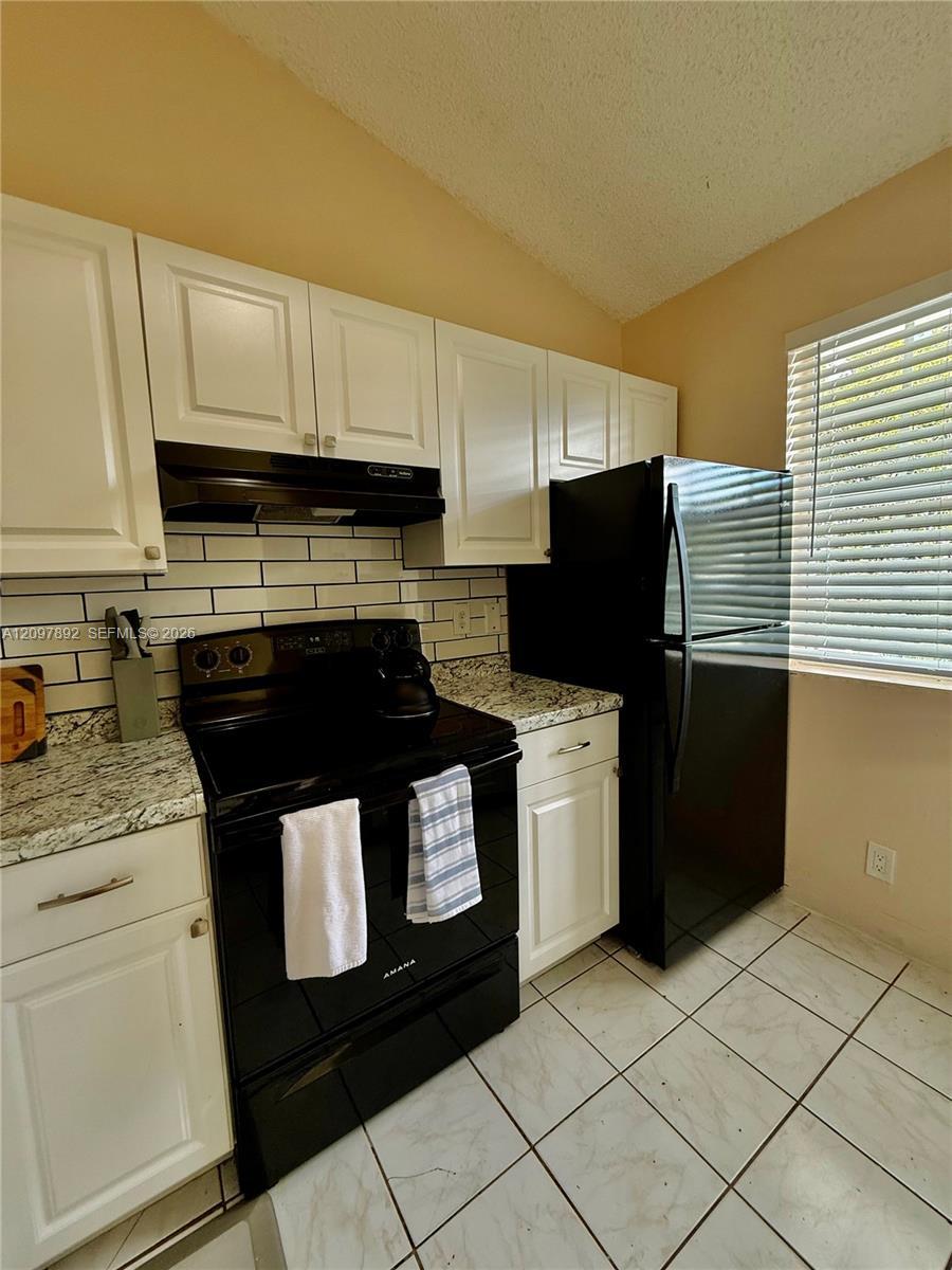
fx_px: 513
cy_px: 635
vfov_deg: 102.1
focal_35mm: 14
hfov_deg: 85.7
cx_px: 476
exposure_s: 1/120
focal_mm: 2.22
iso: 125
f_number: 2.2
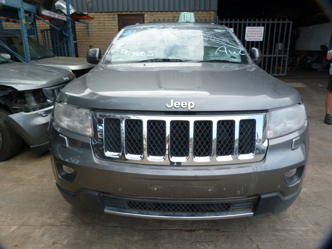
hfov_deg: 69.4
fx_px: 240
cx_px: 166
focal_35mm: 25
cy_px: 124
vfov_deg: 54.9
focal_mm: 4.5
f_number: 3.6
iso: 80
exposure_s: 1/125
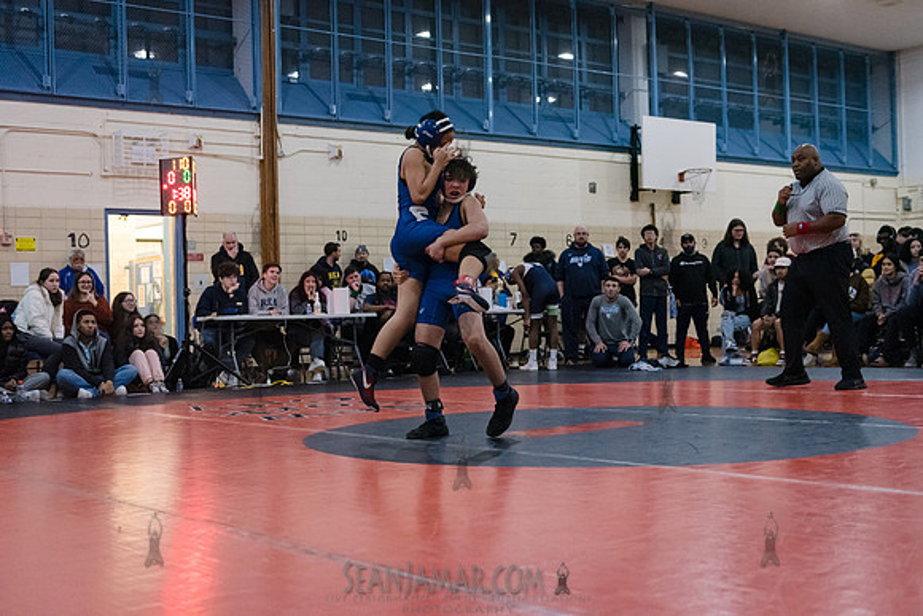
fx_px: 1154
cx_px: 462
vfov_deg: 29.9
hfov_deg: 43.6
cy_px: 308
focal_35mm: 45
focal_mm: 45
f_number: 3.2
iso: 8000
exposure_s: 1/320
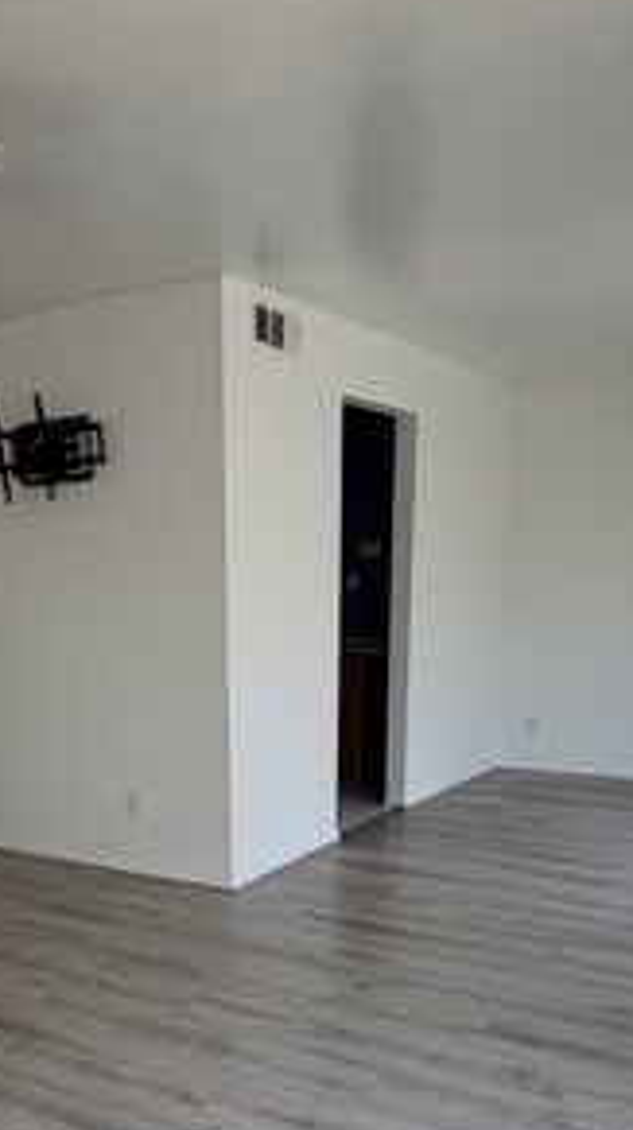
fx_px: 1048
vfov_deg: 53.4
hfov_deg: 33.3
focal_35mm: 35
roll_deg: +2.5
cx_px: 212
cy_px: 881
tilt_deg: -17.3
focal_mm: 2.22
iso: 200
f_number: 2.2
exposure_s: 1/121
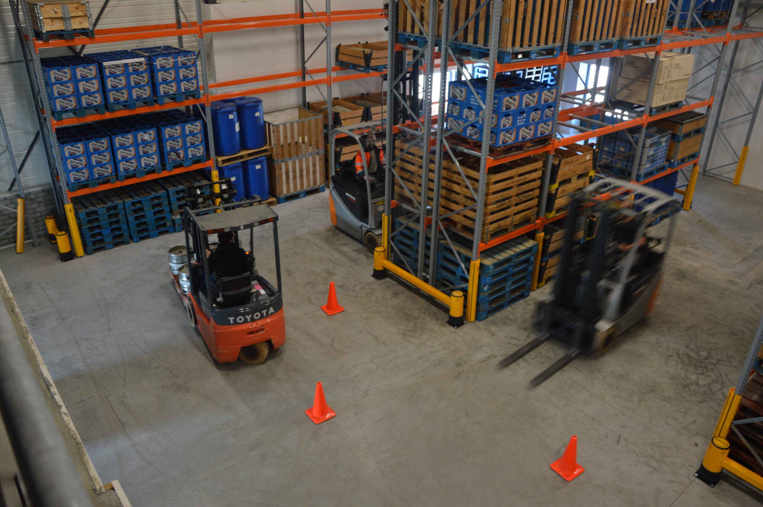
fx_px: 572
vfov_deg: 47.9
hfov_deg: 67.4
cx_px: 382
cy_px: 254
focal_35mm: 27
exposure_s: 1/8
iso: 100
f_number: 3.5
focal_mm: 18
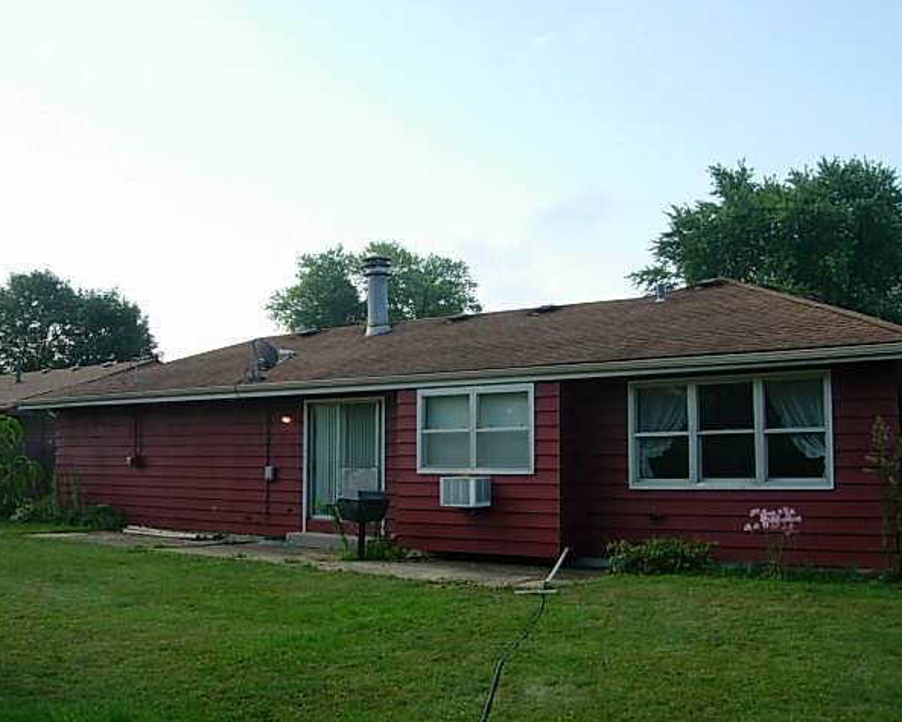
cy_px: 360
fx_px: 1068
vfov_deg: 37.4
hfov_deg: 45.8
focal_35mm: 40
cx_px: 429
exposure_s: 1/322
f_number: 4.8
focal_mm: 7.8
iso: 79
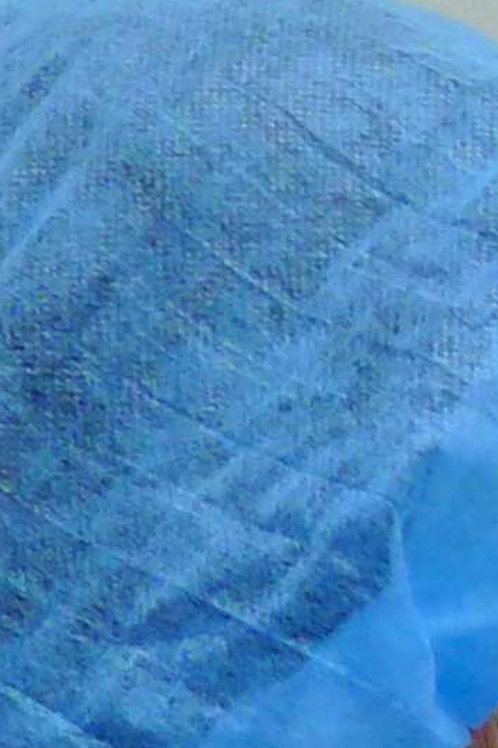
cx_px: 576
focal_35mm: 172
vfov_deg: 11.4
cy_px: 1143
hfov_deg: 7.9
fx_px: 3571
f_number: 2
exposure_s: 1/40
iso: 400
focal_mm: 5.1
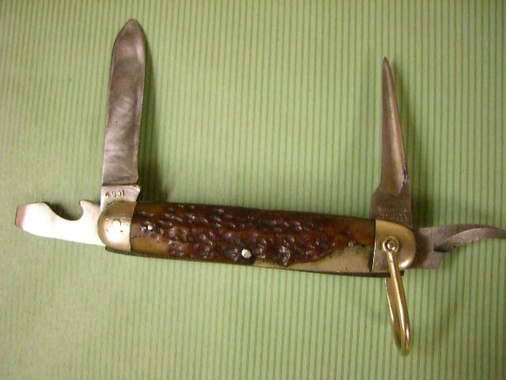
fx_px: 555
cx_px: 253
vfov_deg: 37.7
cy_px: 190
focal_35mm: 38
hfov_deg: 49.0
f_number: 2.7
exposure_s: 1/60
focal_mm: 6.2
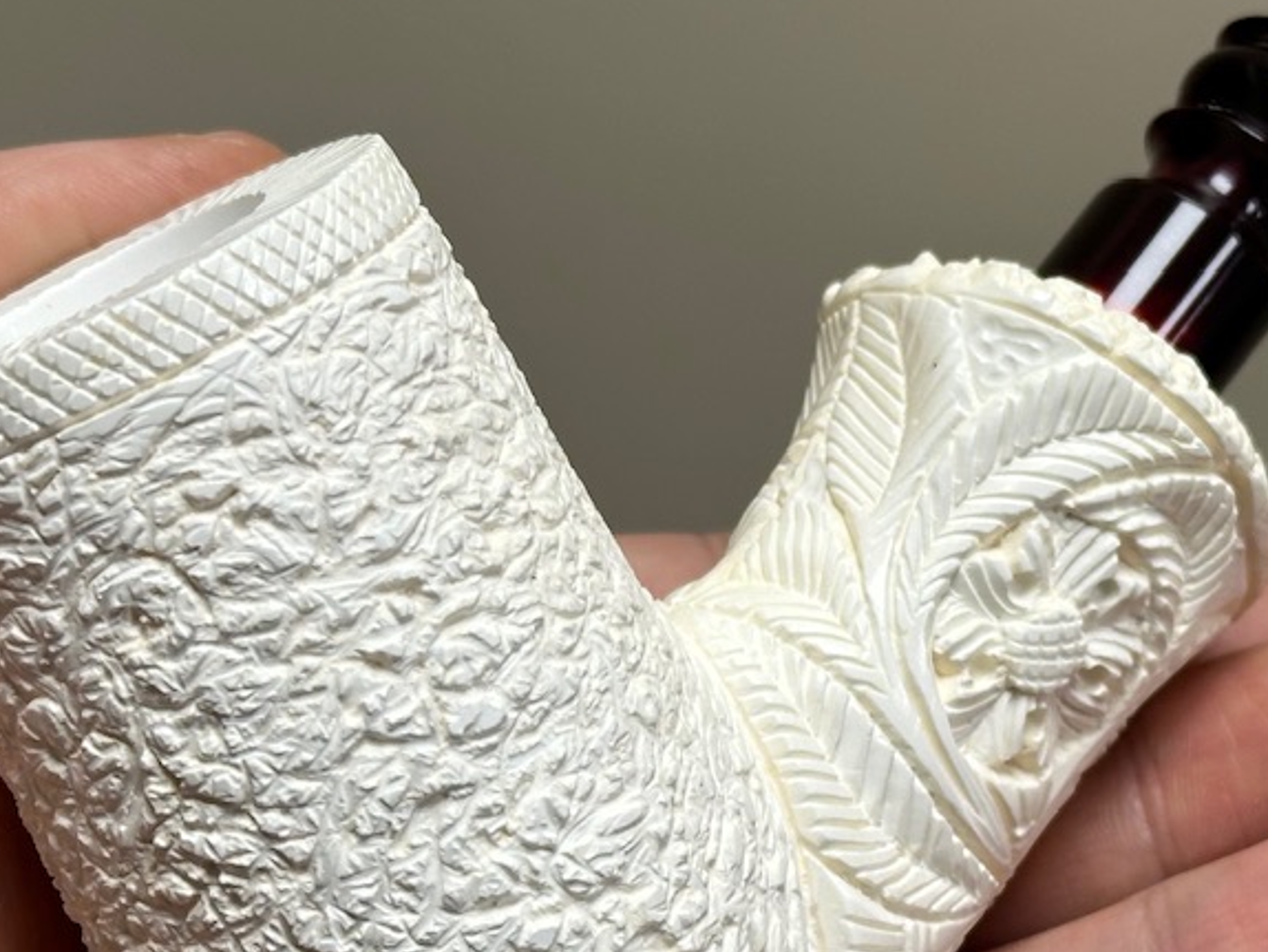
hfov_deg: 18.3
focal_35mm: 107
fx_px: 3921
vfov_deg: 13.8
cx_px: 835
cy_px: 532
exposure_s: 1/121
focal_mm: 6.86
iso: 64
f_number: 1.78
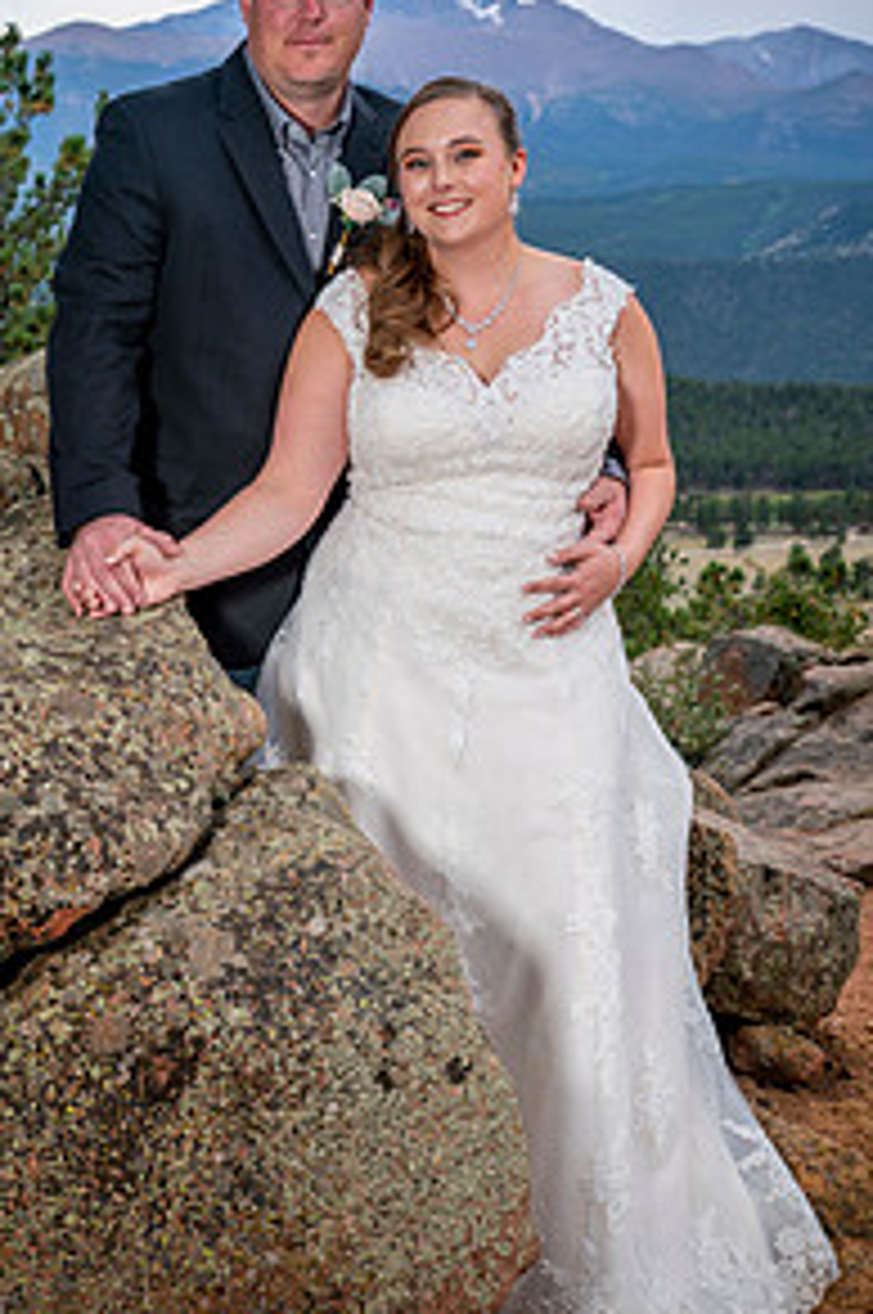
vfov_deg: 36.9
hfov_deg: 24.9
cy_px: 594
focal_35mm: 54
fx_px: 1969
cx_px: 297
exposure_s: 1/60
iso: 100
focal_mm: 35
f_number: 5
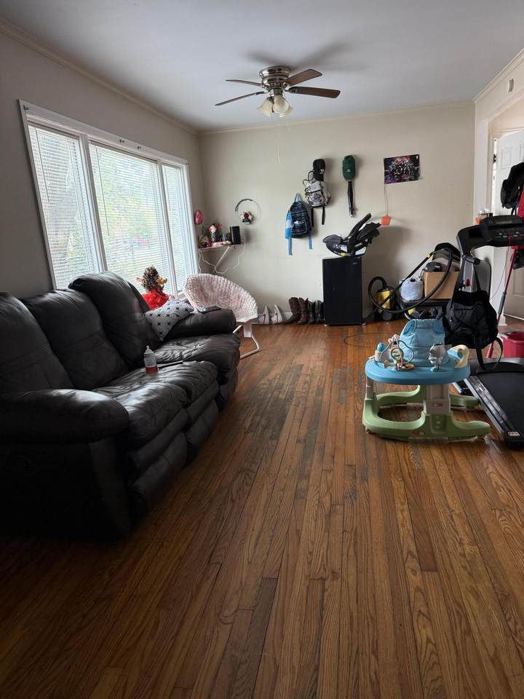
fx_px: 484
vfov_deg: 71.6
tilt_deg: -13.8
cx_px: 262
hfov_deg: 56.8
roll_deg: +4.5
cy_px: 350
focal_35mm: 24
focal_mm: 6.76
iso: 200
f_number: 1.78
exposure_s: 1/65
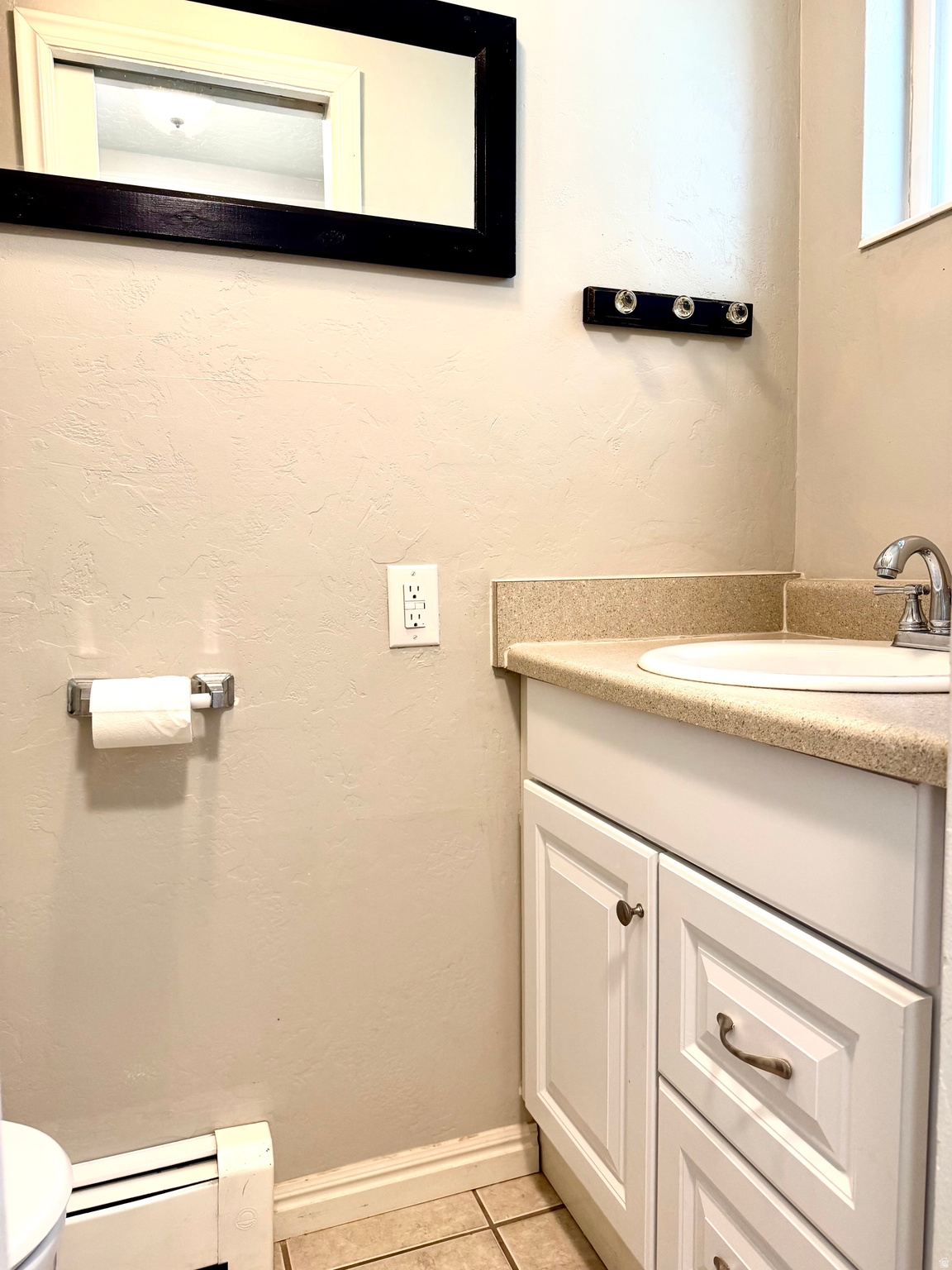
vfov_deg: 71.6
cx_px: 476
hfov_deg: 56.8
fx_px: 880
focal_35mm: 24
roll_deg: +0.8
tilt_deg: -4.3
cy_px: 635
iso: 125
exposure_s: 1/60
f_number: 1.78
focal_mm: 6.76
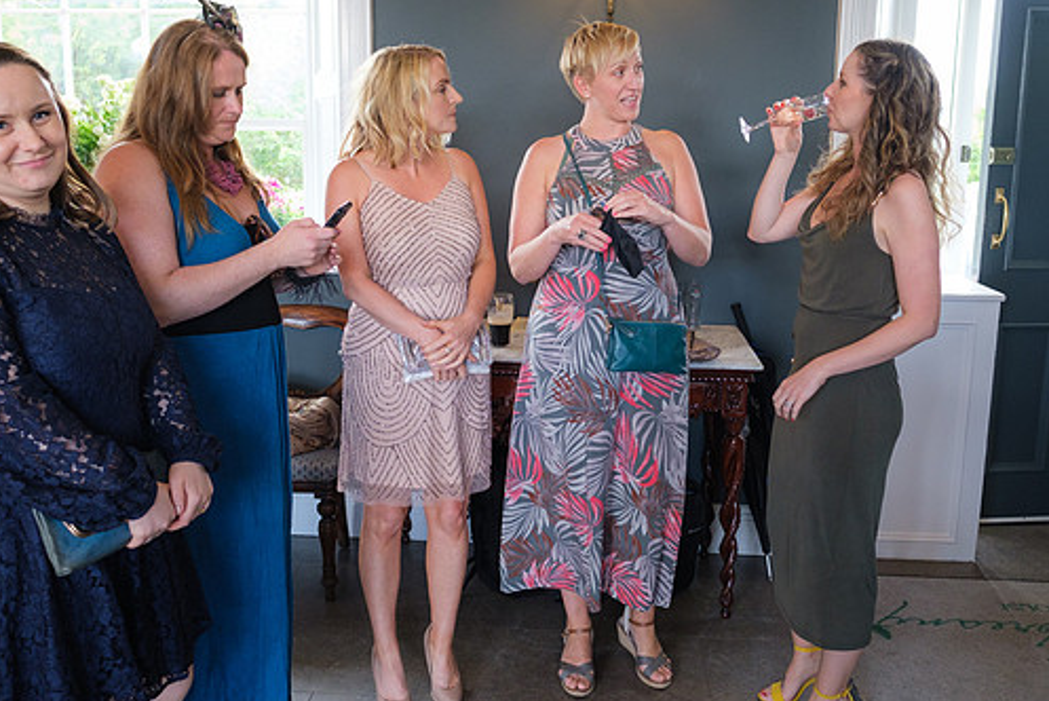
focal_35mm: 32
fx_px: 933
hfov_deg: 58.7
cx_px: 521
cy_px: 297
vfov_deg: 41.1
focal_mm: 16
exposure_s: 1/125
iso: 1250
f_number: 2.8
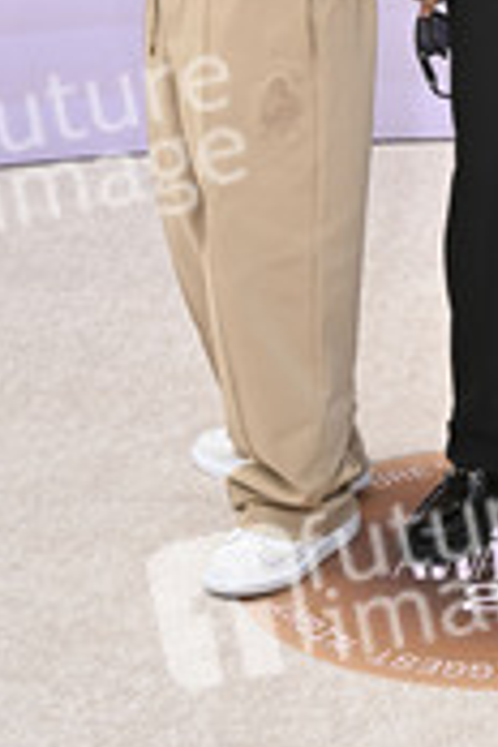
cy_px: -56
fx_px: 2386
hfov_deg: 11.8
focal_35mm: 115
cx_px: 494
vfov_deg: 17.3
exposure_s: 1/320
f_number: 11
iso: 400
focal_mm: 50
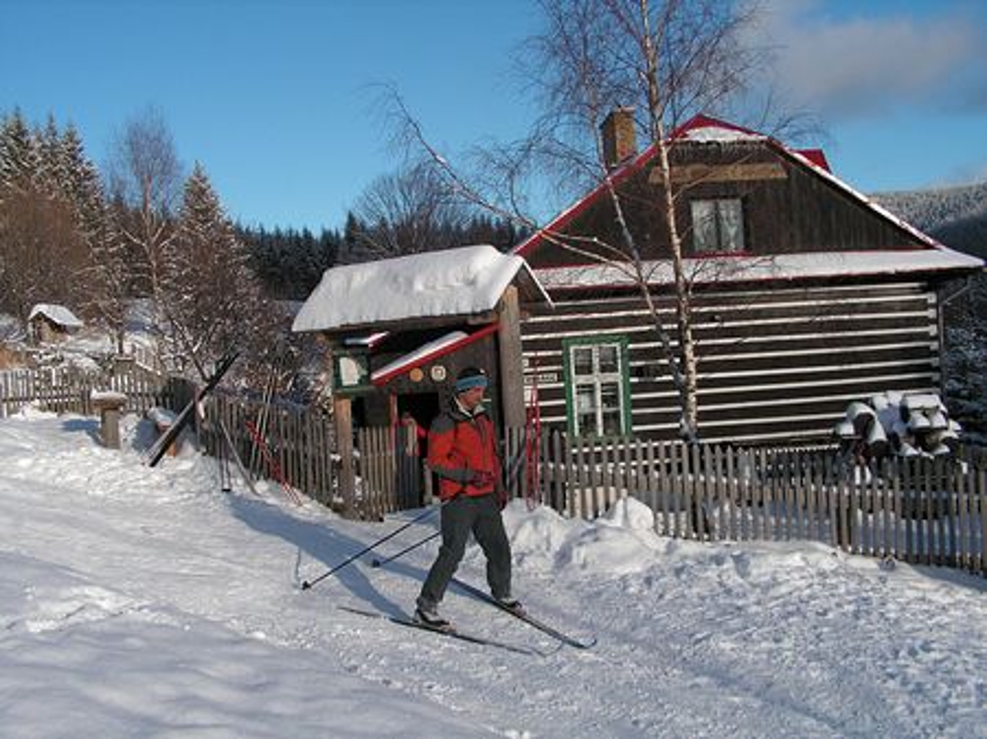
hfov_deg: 49.0
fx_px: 1083
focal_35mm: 38
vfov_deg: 37.7
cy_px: 370
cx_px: 494
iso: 50
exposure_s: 1/800
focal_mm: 6.4
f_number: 3.2
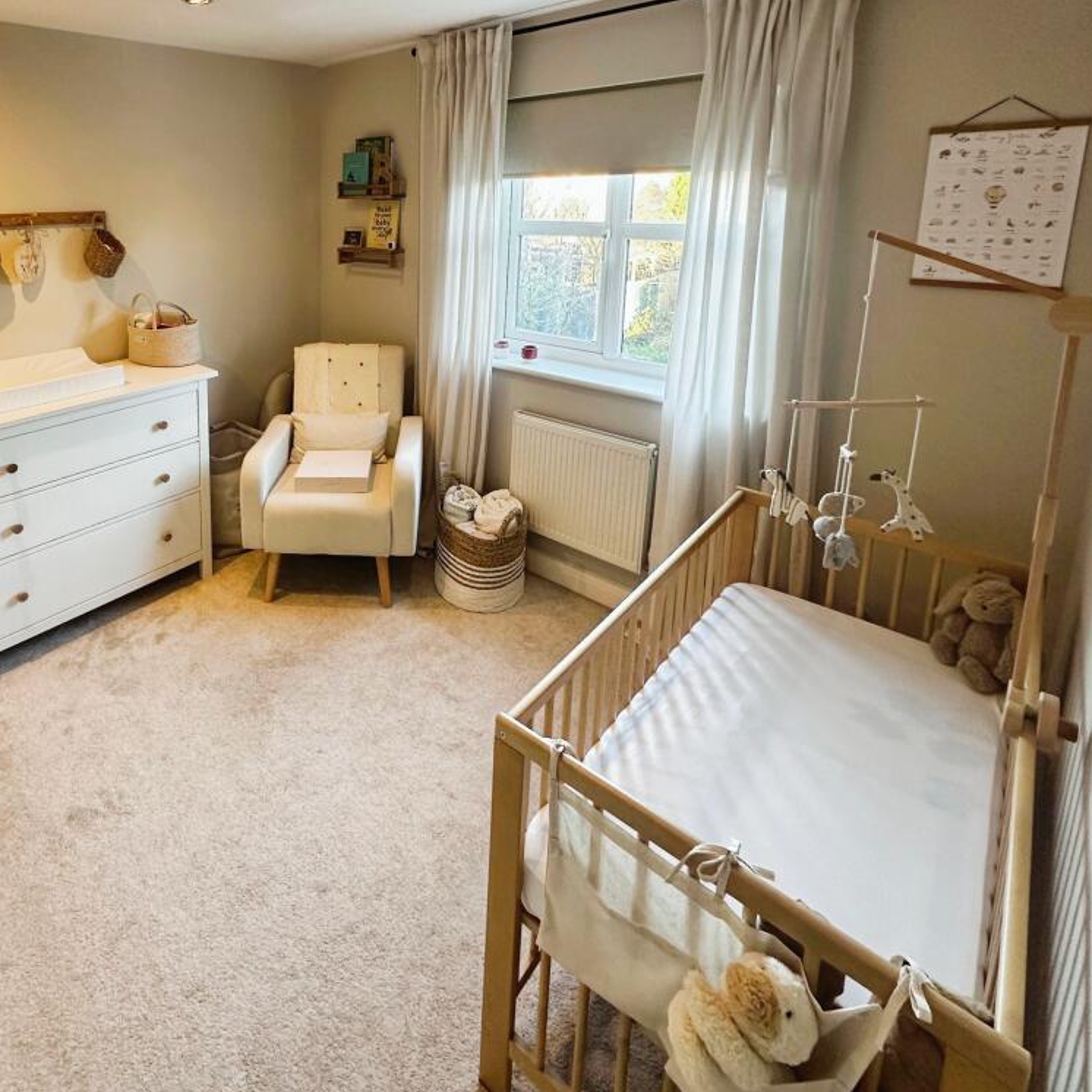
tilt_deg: -19.6
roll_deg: +1.4
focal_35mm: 17
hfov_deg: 81.8
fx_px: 607
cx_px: 386
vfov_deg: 84.0
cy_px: 558
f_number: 2.2
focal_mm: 2.22
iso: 160
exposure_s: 1/50
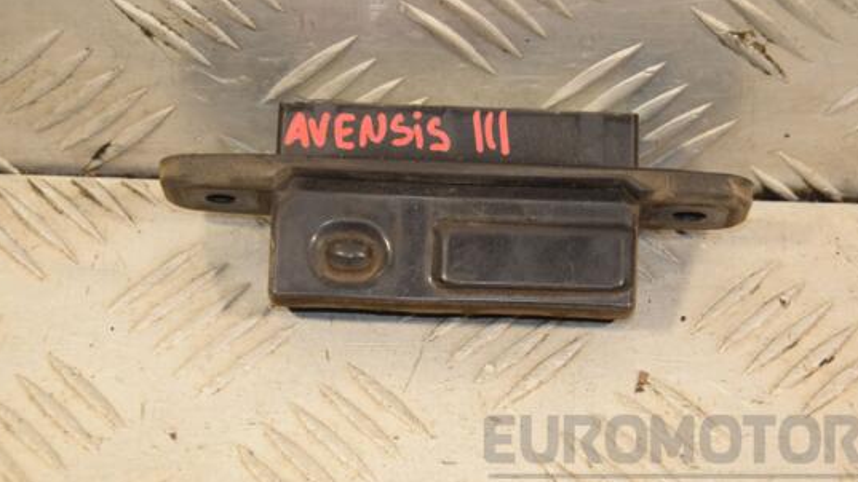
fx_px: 2798
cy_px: 227
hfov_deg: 17.4
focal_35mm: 123
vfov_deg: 9.9
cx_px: 454
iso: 800
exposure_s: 1/200
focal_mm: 70
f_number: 6.3
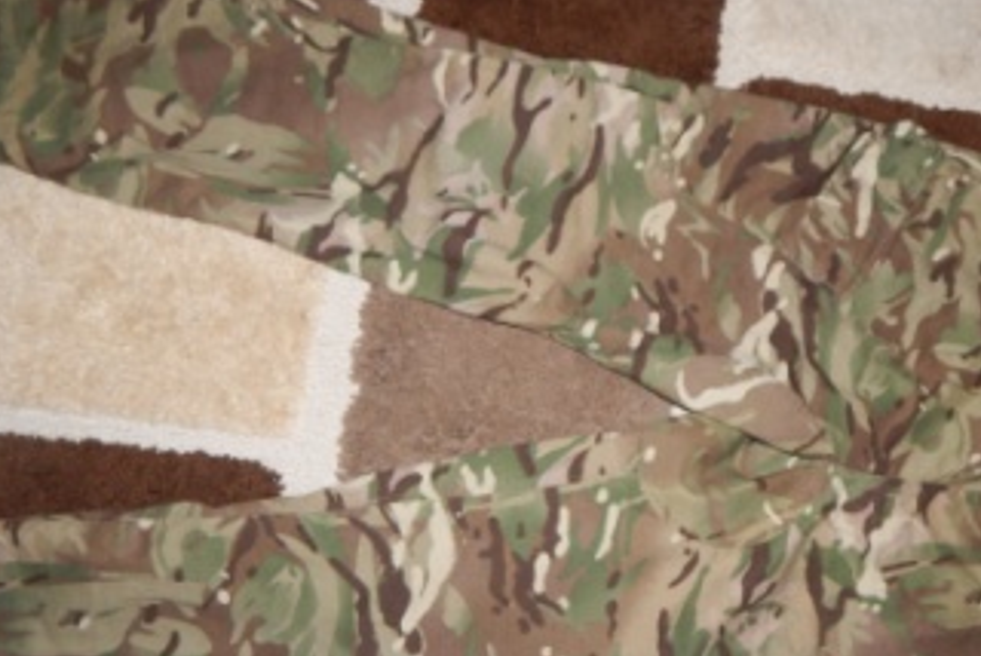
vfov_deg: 40.9
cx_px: 595
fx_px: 873
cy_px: 411
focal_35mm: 32
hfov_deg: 58.1
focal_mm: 4
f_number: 3
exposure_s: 1/30
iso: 200
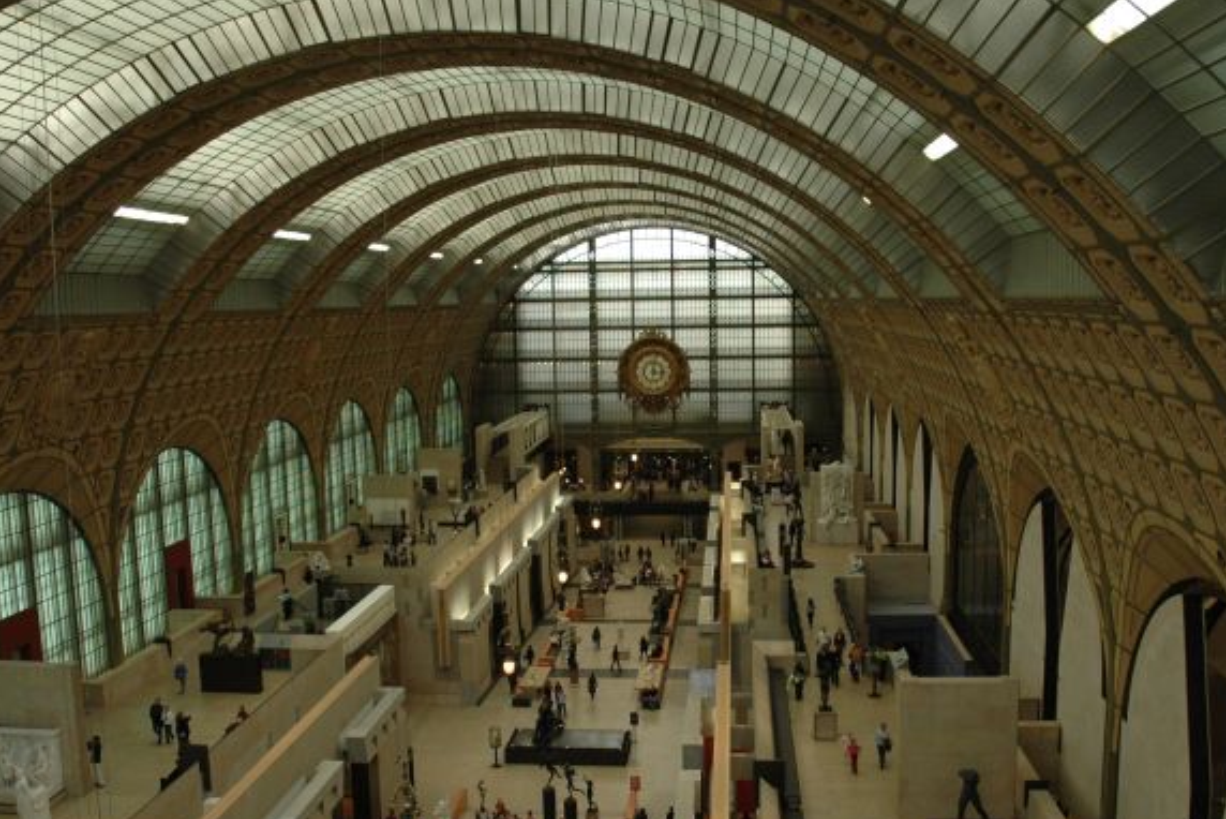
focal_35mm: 34
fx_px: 1158
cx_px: 618
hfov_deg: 55.8
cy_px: 437
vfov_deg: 38.9
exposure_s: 1/25
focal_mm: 18
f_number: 7.1
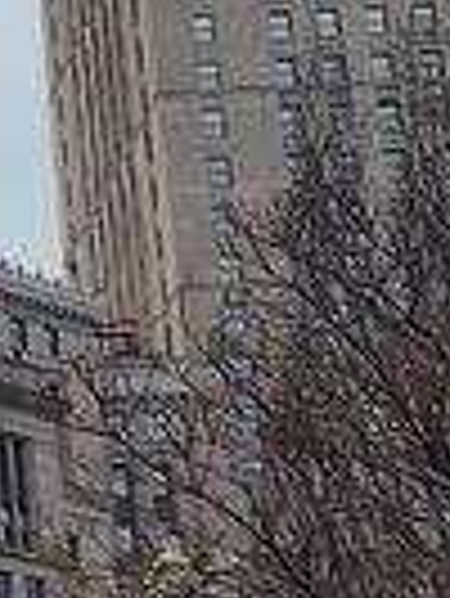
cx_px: -886
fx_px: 2388
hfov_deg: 8.9
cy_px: 598
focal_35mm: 138
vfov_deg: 14.1
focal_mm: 5.56
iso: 100
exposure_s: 1/1173
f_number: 1.8
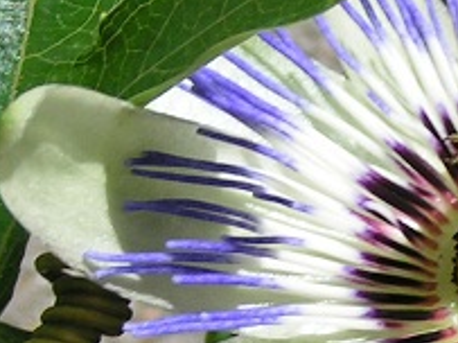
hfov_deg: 7.9
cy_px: 325
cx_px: 530
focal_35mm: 248
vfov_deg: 6.0
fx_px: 3279
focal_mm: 9.7
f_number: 5
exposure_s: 1/640
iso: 50
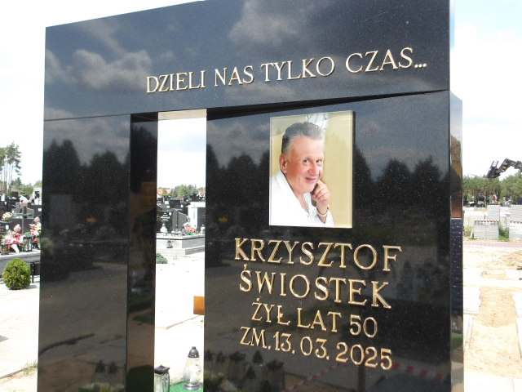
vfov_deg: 41.8
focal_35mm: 34
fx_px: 513
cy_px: 196
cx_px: 261
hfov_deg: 54.0
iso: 100
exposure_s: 1/432
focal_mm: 6.1
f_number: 3.3
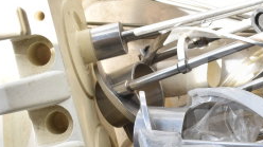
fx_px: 1024
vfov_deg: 8.2
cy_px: 128
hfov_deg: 14.4
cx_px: 277
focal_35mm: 147
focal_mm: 38
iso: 200
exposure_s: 1/160
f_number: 6.3
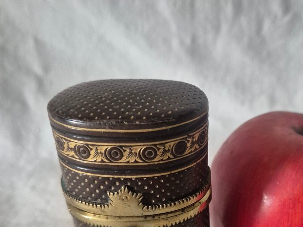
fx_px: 394
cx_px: 210
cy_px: 195
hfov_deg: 41.3
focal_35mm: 45
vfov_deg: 31.0
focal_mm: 5.4
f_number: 1.8
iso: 1000
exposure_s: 1/100
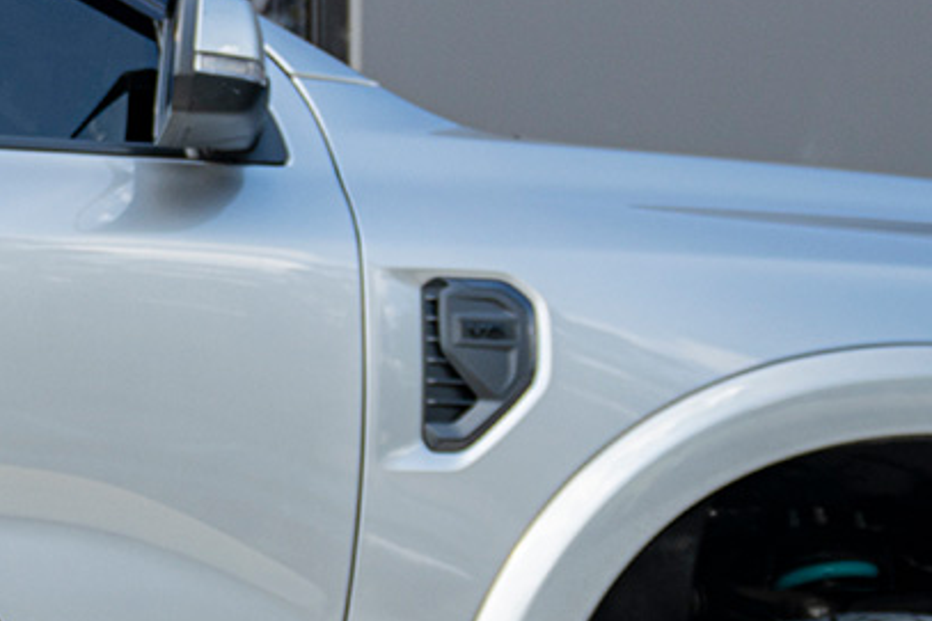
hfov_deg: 15.4
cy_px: 243
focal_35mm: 115
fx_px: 2976
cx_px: -726
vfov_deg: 11.9
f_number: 4
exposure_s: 1/80
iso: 100
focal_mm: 26
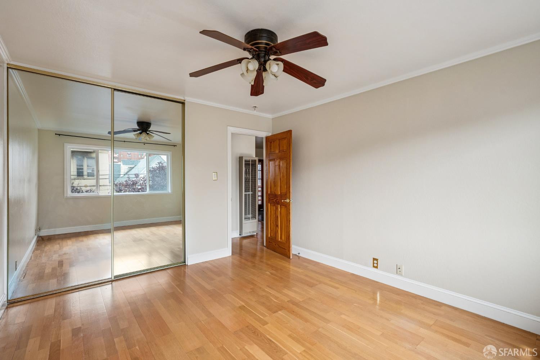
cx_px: 270
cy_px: 180
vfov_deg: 73.7
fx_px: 240
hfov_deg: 96.7
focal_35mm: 16
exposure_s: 1/60
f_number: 8
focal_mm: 16
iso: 640
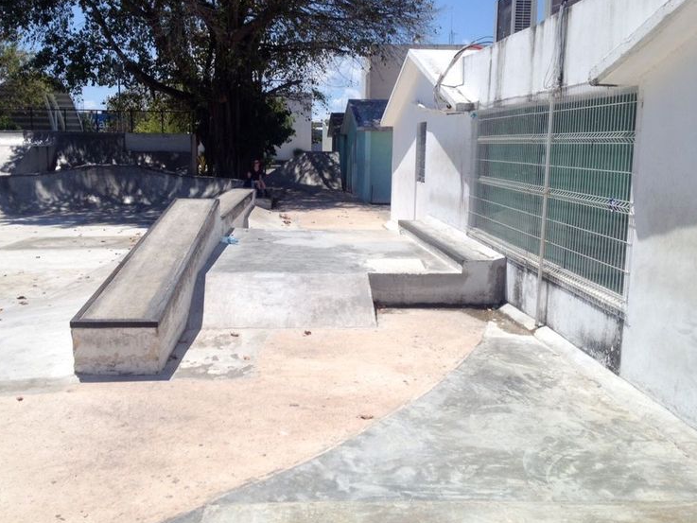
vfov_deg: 37.7
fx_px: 765
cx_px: 326
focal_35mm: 38
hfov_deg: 48.9
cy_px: 250
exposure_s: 1/2762
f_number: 2.4
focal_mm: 4.28
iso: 50
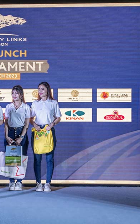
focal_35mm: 56
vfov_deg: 36.3
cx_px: -17
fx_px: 342
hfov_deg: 21.8
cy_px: 110
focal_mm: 36
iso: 900
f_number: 3.5
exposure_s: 1/200
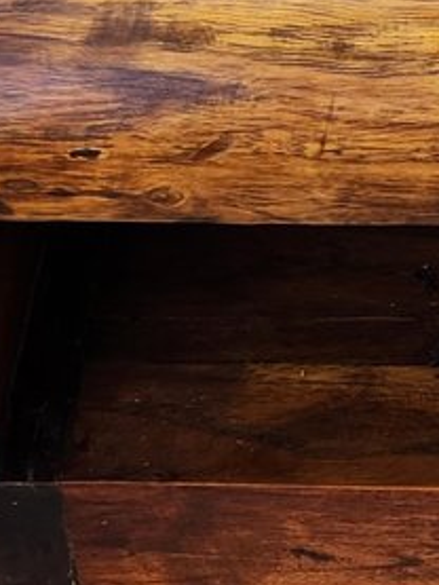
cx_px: 507
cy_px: -259
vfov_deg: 14.0
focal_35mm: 133
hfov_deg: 11.0
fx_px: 2247
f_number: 1.8
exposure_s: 1/180
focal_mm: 5.4
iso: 25
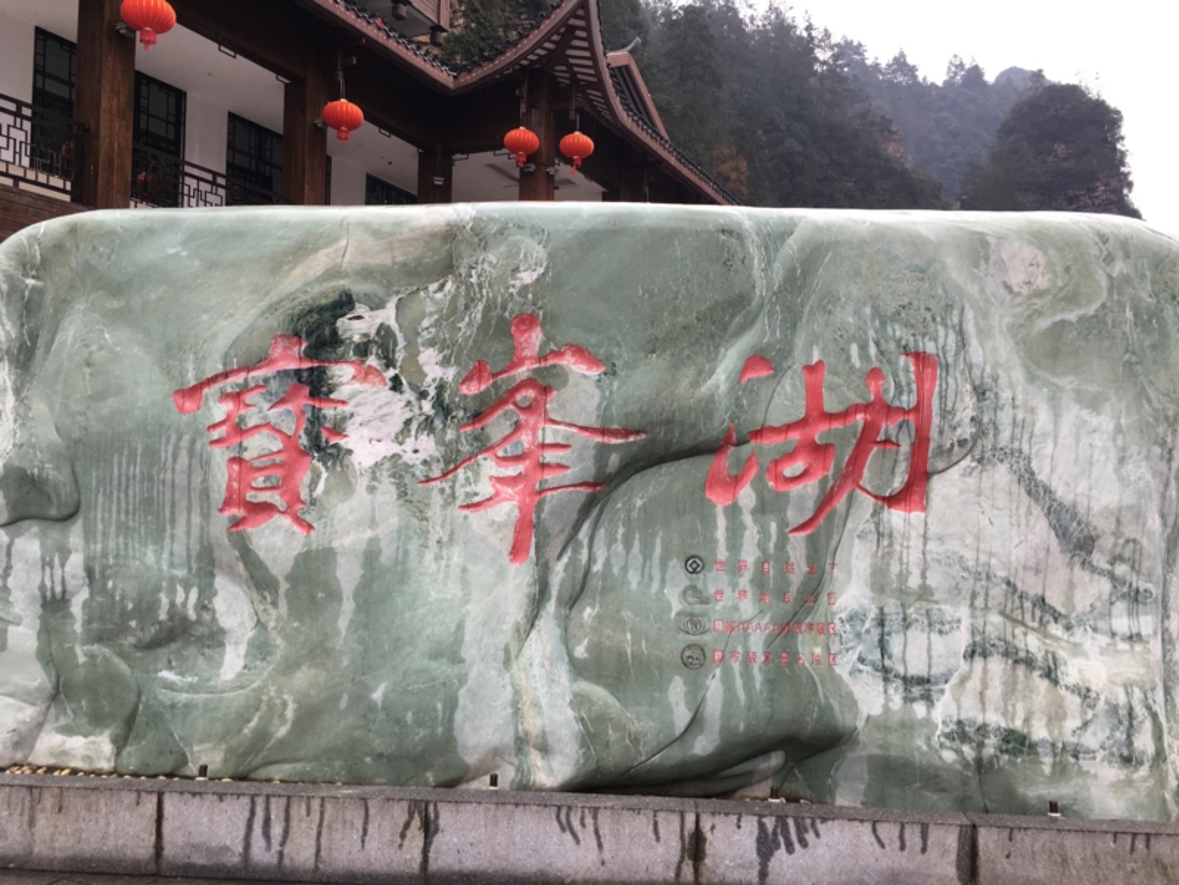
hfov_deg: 61.7
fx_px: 988
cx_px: 590
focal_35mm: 29
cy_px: 442
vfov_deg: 48.2
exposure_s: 1/100
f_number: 2.2
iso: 32
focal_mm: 4.15
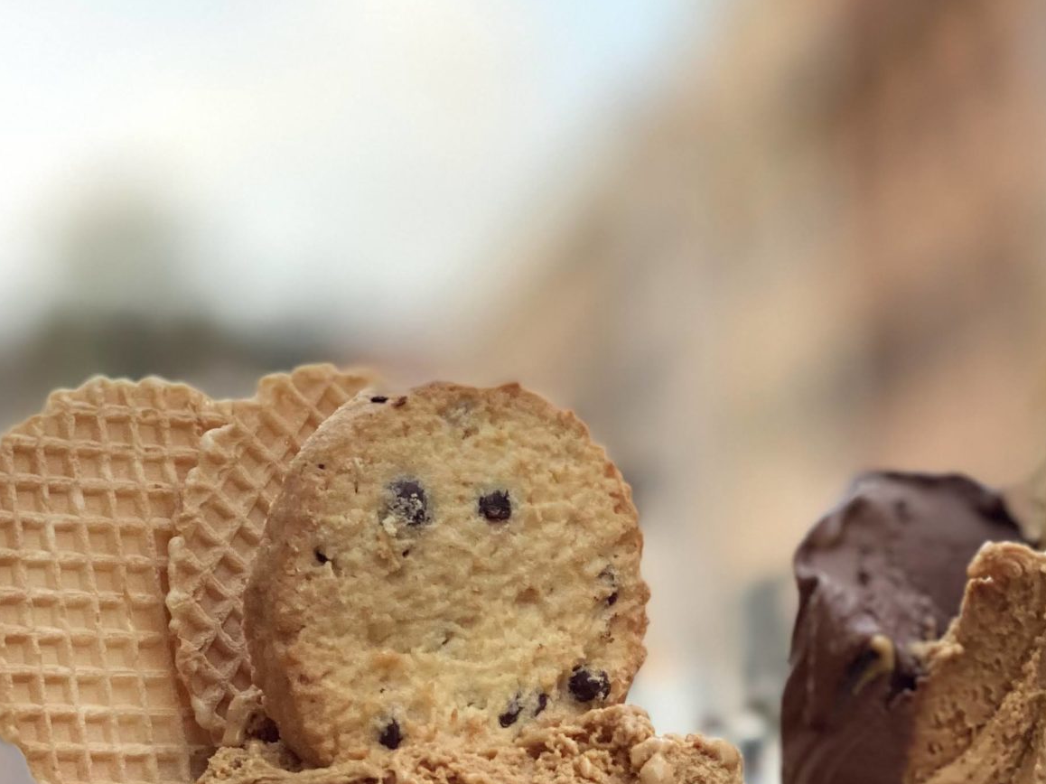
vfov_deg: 12.7
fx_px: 3474
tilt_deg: -0.8
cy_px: 835
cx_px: 575
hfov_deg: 17.1
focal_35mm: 115
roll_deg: +2.5
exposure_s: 1/100
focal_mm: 6
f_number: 2
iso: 125
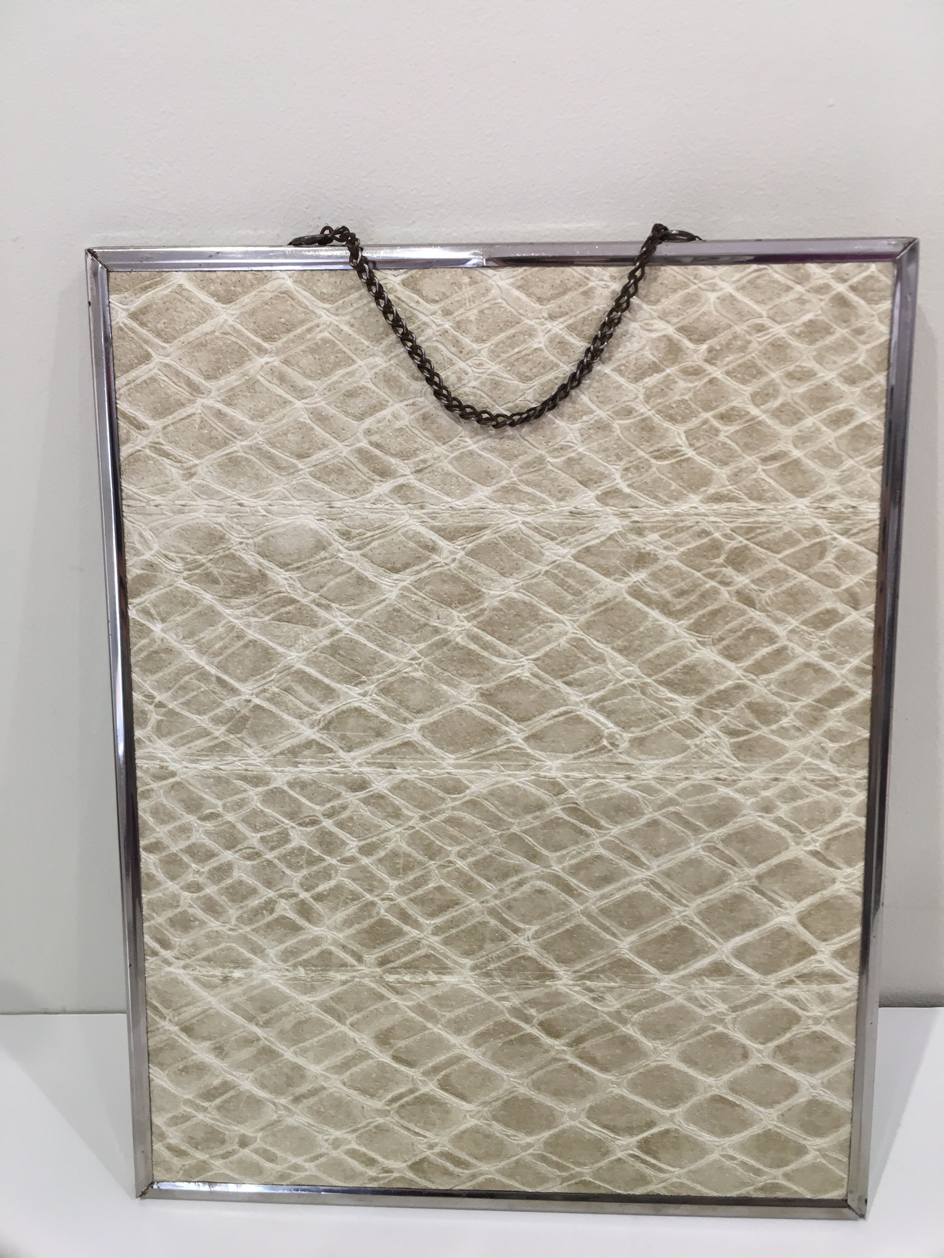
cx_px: 472
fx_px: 1054
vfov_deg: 61.7
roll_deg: +0.6
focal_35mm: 29
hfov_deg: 48.2
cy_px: 629
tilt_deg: -26.4
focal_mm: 4.15
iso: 64
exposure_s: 1/33
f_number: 2.2
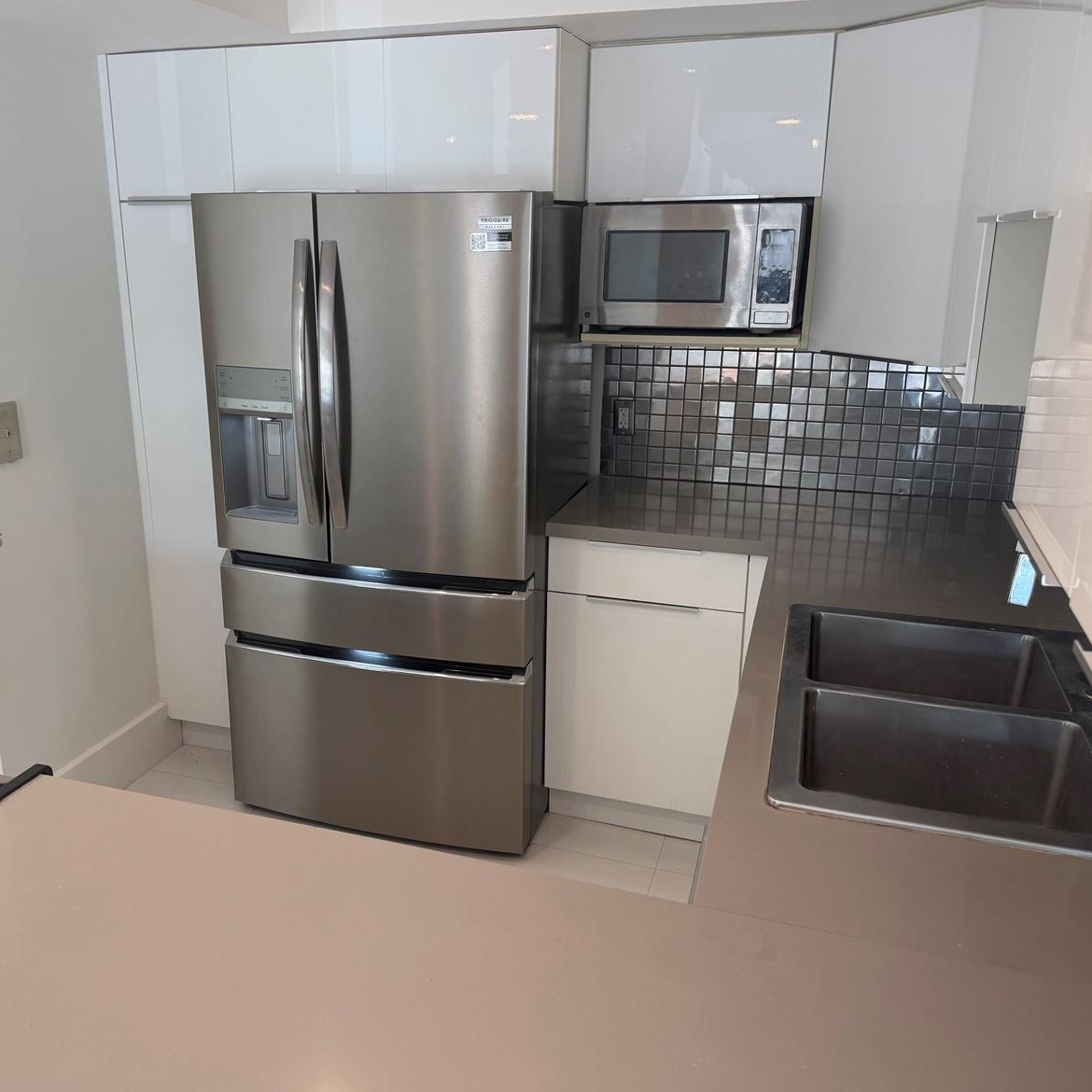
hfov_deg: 55.4
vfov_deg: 55.6
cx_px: 457
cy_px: 540
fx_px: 1035
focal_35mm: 29
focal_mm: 6.76
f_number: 1.78
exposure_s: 1/120
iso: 100
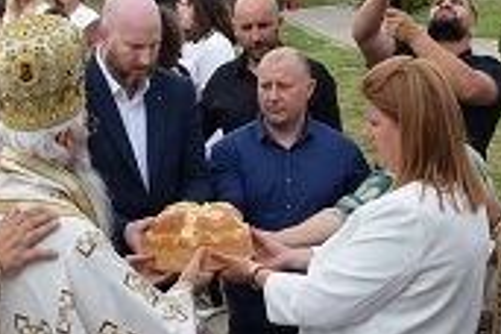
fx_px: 1169
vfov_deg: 16.3
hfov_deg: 23.8
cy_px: 170
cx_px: 97
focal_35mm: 84
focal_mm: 24
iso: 250
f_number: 8
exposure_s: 1/250
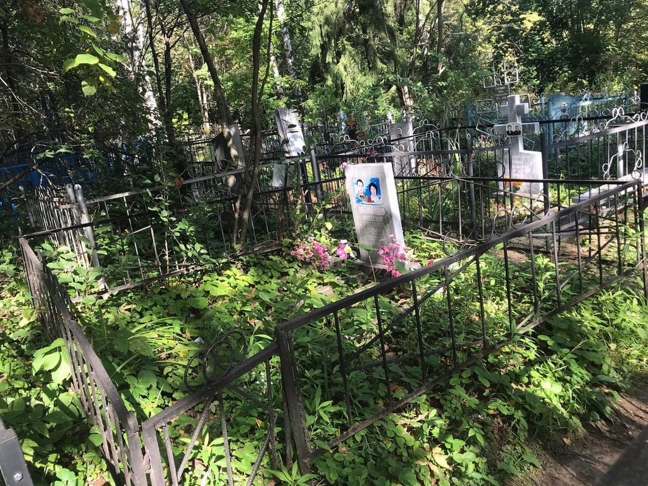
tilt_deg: -15.2
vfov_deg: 49.7
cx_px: 324
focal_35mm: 28
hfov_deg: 63.4
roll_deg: +13.0
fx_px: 524
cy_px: 243
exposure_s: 1/250
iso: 20
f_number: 1.8
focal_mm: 3.99
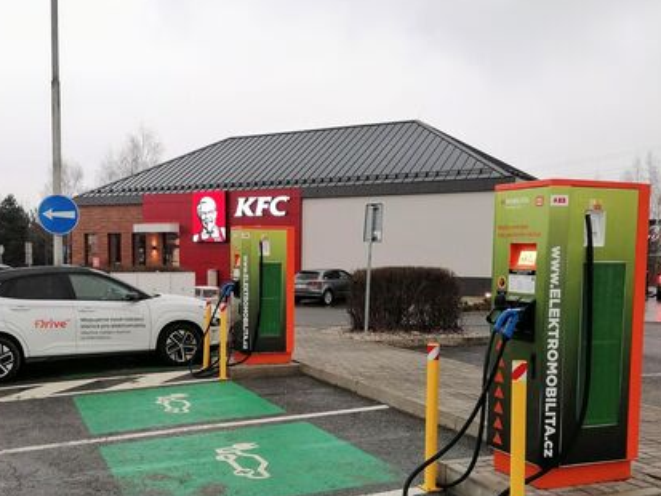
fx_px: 745
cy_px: 301
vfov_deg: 36.7
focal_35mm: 39
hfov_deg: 47.6
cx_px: 267
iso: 250
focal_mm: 5.3
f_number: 1.8
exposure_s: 1/120
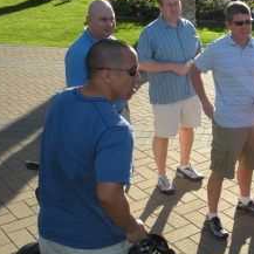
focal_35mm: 67
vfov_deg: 25.7
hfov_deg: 24.5
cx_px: 256
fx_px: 556
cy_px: 108
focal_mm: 6.3
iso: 88
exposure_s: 1/308
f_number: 3.5
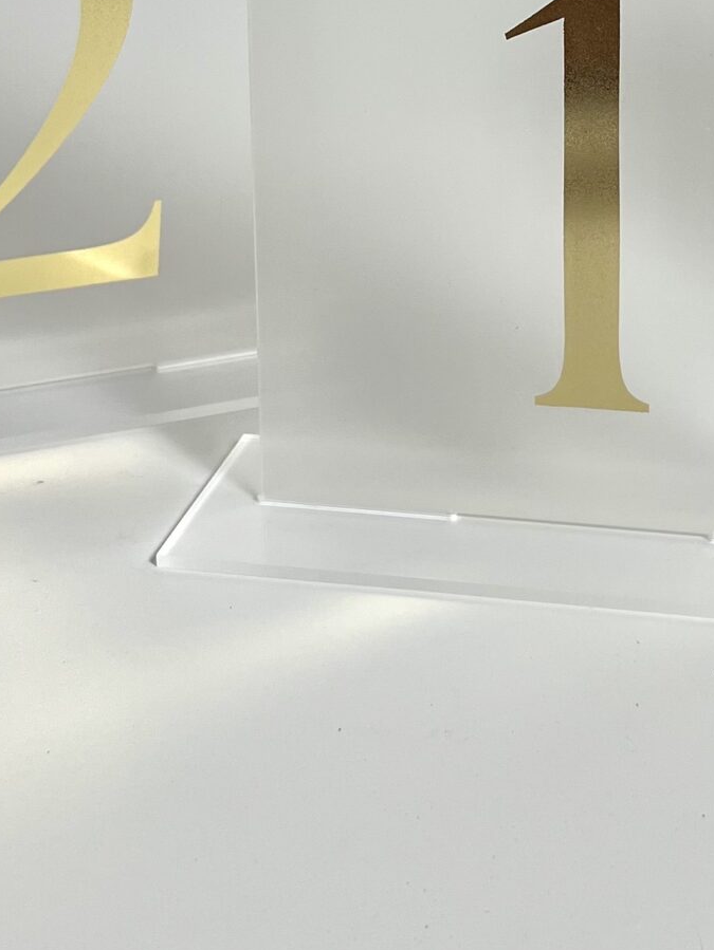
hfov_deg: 19.7
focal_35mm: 74
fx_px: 2034
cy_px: 69
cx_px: 566
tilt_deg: -15.8
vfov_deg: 25.4
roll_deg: +0.9
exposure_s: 1/120
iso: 40
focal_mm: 5.7
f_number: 1.5
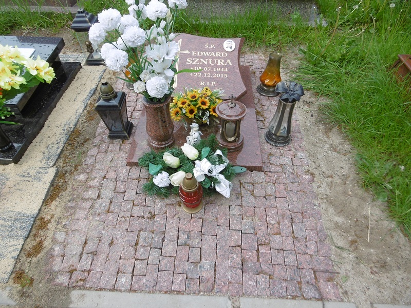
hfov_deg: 71.6
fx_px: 285
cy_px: 154
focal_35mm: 24
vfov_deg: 56.8
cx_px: 206
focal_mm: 4.3
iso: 100
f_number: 3.1
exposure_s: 1/320
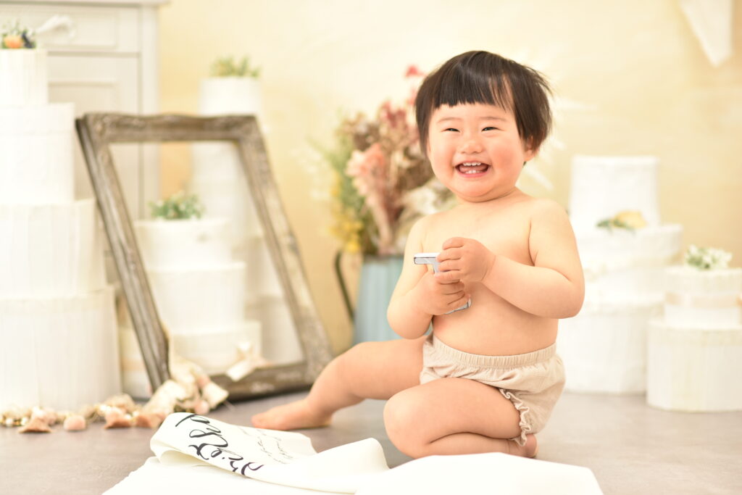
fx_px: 1752
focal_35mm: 85
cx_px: 371
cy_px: 248
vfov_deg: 16.1
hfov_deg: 23.9
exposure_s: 1/160
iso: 400
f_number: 2.2
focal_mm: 85
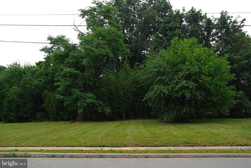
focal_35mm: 32
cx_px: 126
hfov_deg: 58.7
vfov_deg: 41.1
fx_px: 223
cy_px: 84
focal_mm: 21.5
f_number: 5.6
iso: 160
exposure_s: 1/480
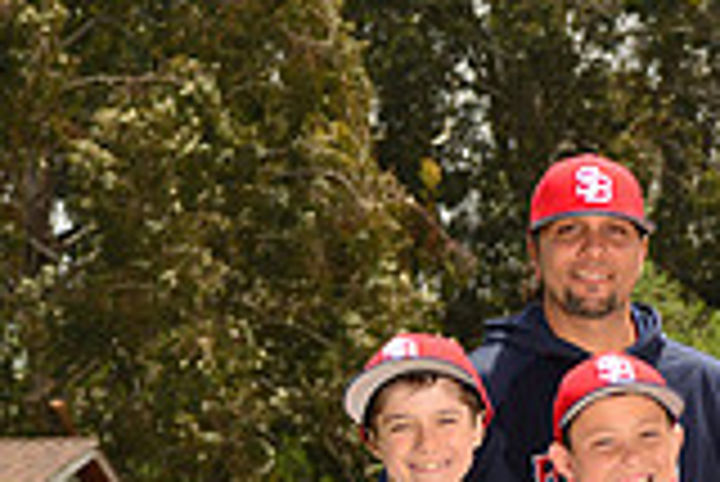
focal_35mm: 362
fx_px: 7246
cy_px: 840
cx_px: 1107
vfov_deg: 3.8
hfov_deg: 5.6
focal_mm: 100
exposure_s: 1/200
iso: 125
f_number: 11
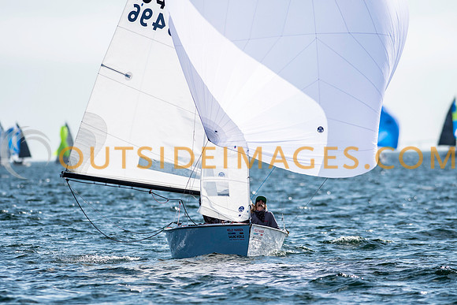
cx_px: 228
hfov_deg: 4.5
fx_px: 5836
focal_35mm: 460
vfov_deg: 3.0
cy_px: 152
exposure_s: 1/4000
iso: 200
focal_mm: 300
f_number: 5
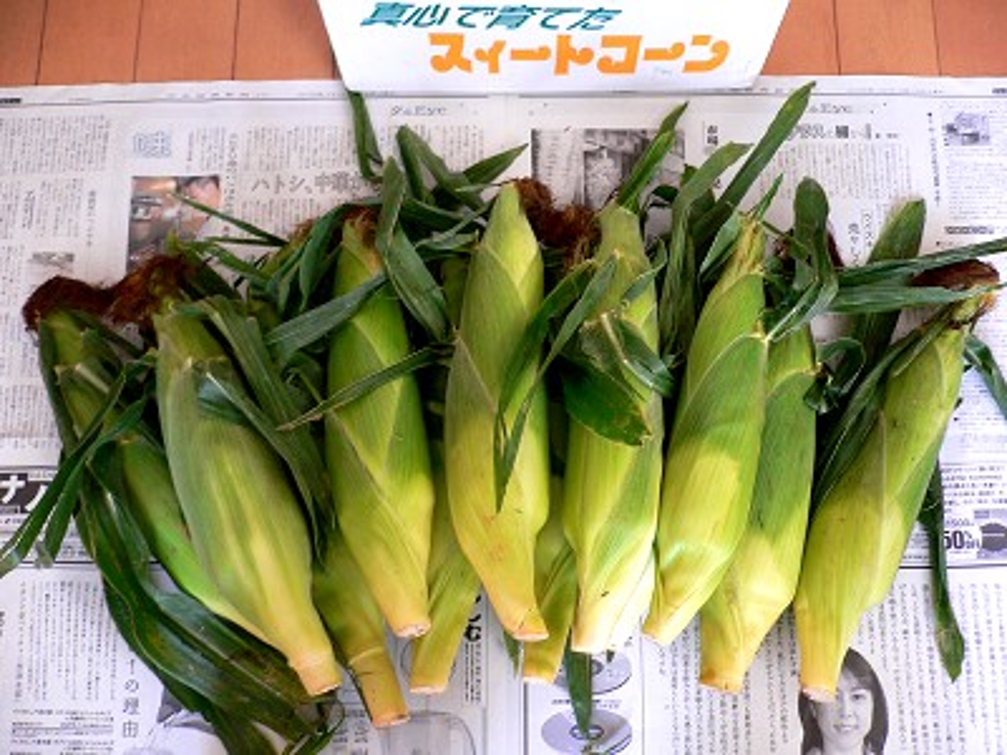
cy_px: 378
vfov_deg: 40.7
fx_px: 1018
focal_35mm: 35
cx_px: 504
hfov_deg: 52.6
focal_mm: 5.8
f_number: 2.8
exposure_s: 1/15
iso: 150
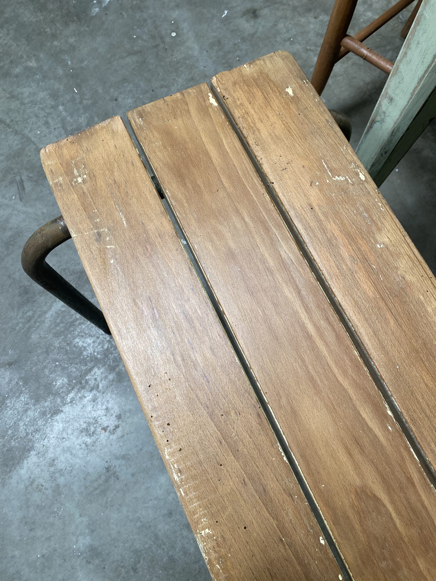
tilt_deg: -73.3
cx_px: 218
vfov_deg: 67.3
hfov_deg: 53.1
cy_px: 290
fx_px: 437
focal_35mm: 26
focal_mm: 4.25
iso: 125
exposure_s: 1/105
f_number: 1.8
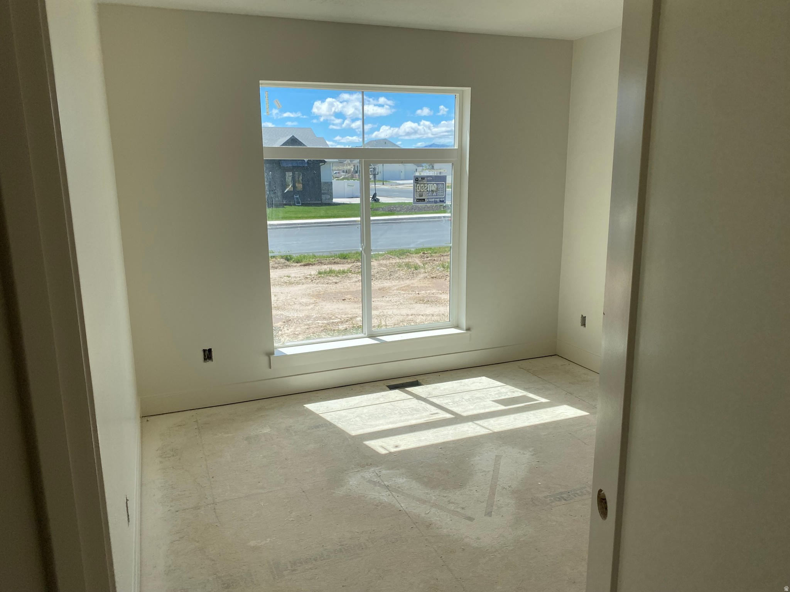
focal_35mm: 26
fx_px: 593
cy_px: 296
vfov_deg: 53.1
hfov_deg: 67.3
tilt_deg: -11.3
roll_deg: +1.1
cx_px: 395
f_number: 1.8
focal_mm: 4.25
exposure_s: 1/1429
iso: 32
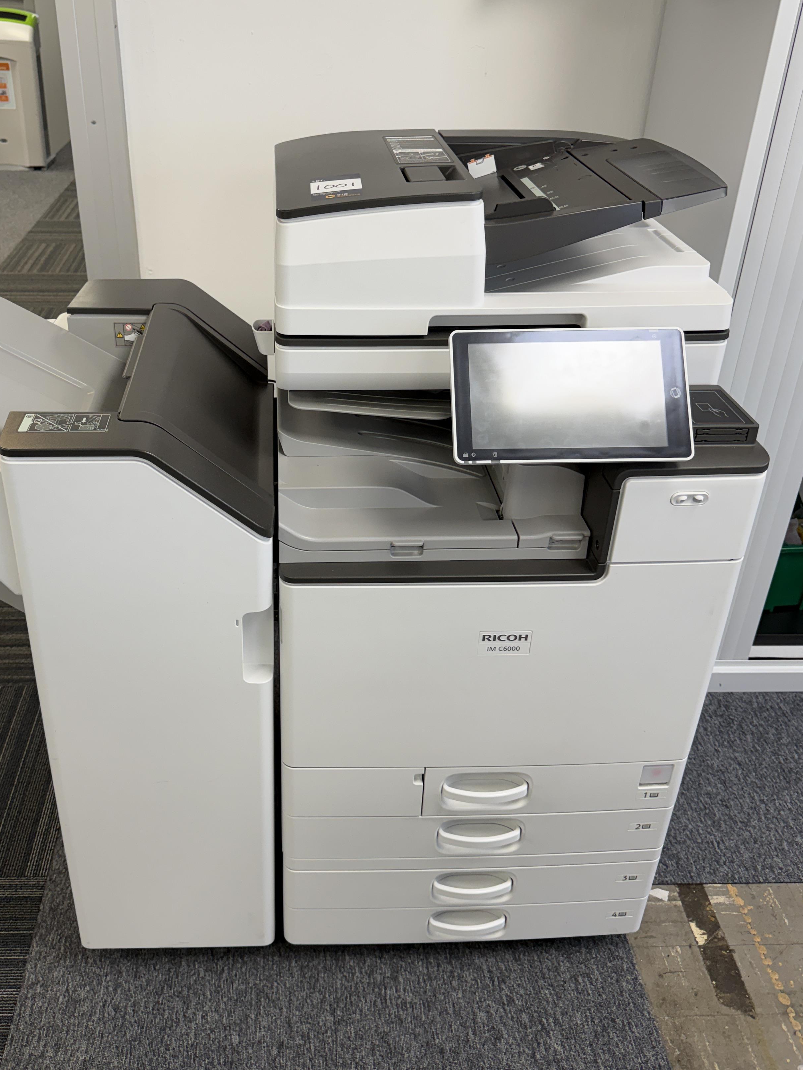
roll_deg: -0.9
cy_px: 482
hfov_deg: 46.5
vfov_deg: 59.8
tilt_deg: -30.1
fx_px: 928
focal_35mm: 30
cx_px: 313
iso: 100
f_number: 1.78
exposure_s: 1/100
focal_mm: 6.76
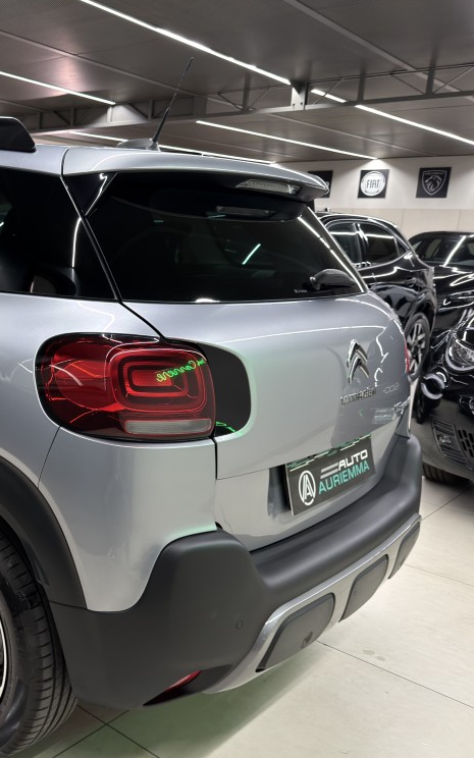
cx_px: 1
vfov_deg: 55.3
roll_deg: -1.3
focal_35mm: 35
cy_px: 383
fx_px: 723
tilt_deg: -12.1
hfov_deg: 33.3
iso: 320
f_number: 1.78
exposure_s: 1/33
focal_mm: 6.76
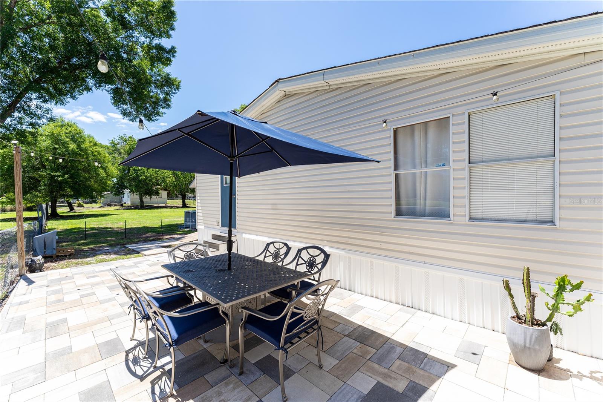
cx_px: 302
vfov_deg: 81.2
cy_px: 201
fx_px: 234
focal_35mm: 14
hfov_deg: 104.3
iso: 250
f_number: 8
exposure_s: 1/250
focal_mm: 14
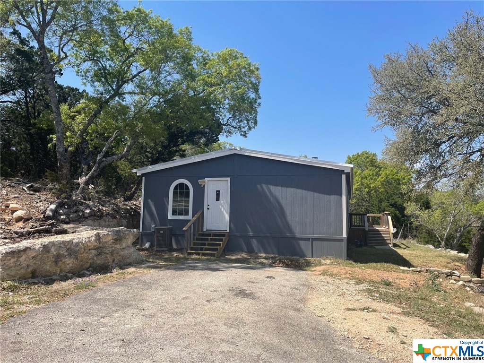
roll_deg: -0.8
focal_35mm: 26
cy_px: 182
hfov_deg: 67.3
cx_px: 242
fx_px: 364
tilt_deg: +5.7
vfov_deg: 53.1
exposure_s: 1/3125
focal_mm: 4.2
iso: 32
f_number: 1.6
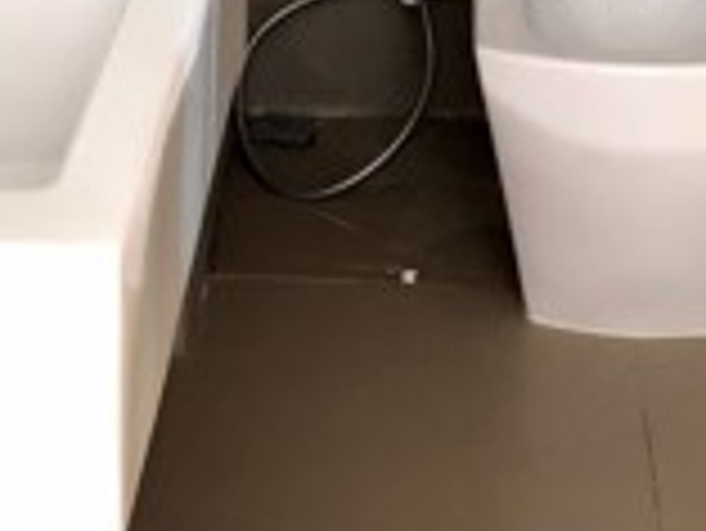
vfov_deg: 12.7
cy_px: -414
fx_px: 2184
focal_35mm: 107
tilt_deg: -11.2
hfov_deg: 18.3
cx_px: 220
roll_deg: +1.3
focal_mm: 4
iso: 100
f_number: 1.8
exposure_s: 1/11
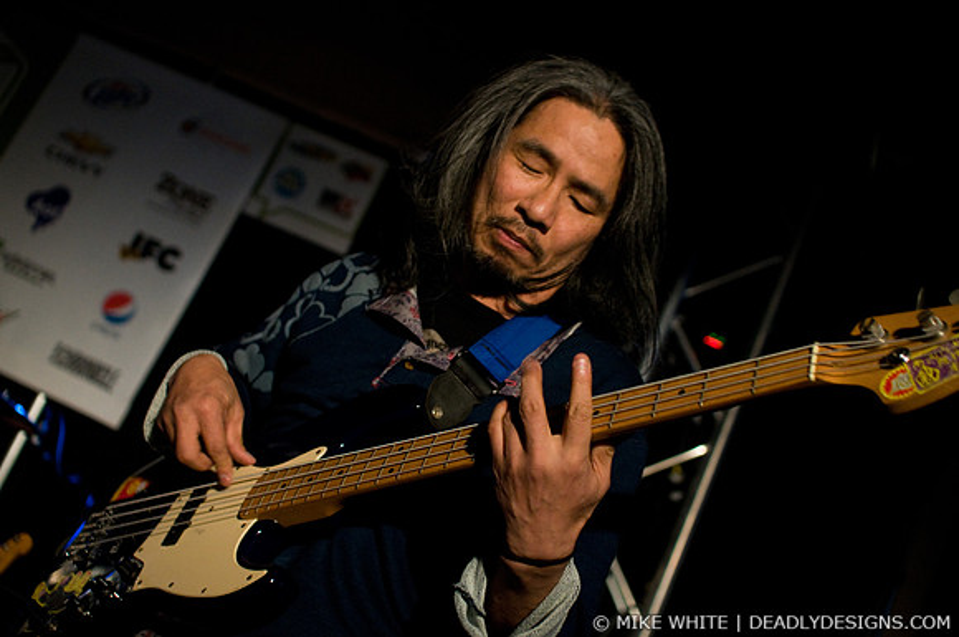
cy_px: 318
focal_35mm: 45
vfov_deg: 29.8
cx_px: 480
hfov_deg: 43.7
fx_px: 1197
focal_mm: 30
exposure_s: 1/100
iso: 1000
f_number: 2.8
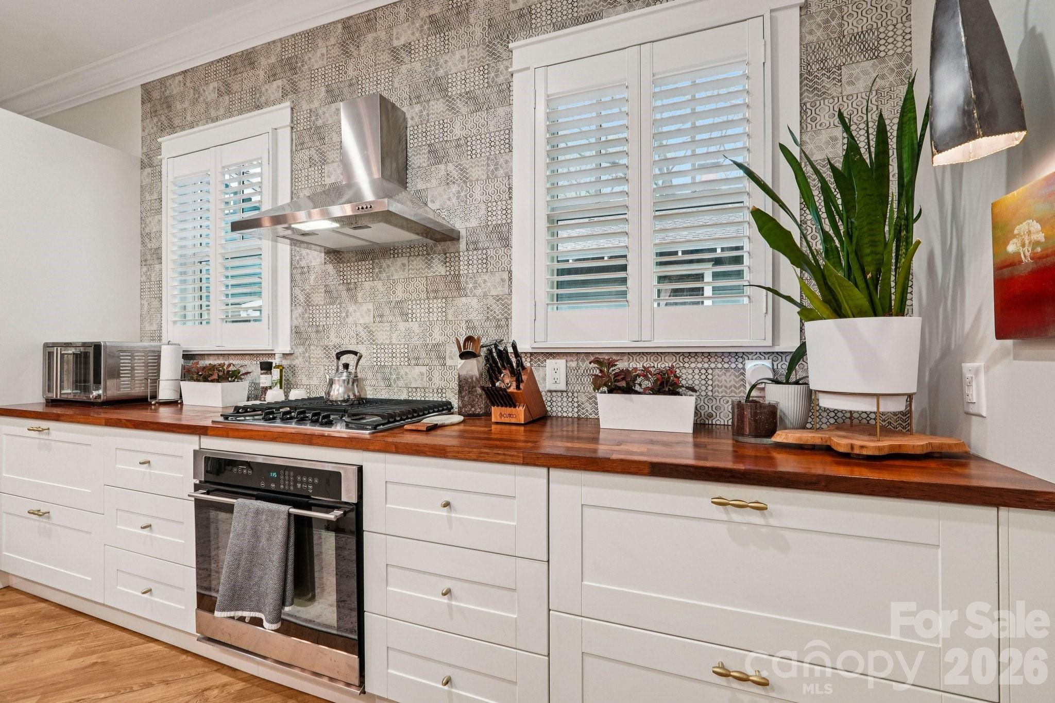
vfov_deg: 77.3
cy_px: 352
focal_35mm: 15
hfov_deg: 100.4
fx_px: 440
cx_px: 528
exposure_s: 1/6
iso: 400
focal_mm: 10
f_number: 8
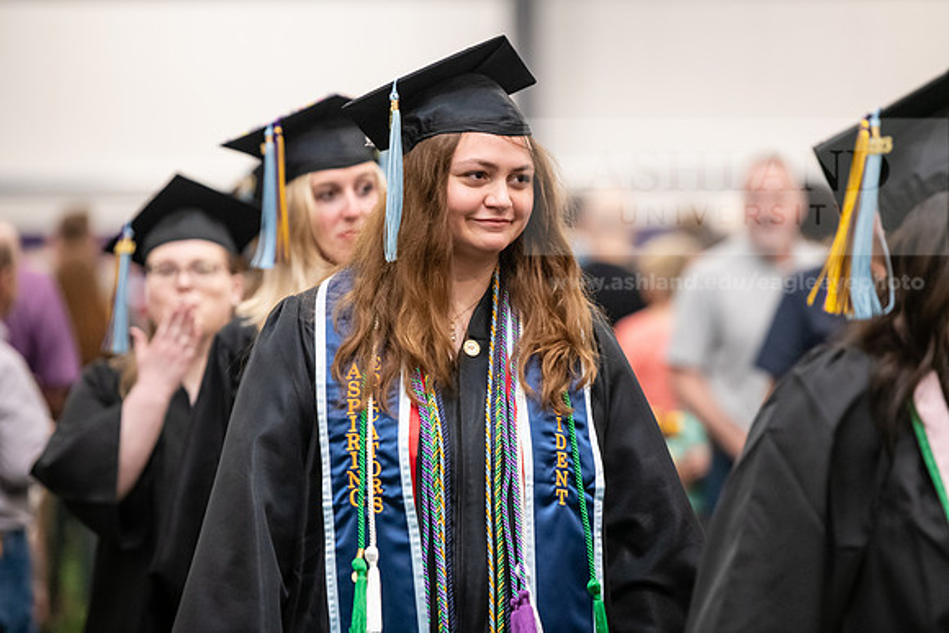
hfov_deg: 11.4
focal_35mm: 180
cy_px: 316
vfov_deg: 7.6
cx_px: 474
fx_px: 4746
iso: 3200
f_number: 3.2
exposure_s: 1/200
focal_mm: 180
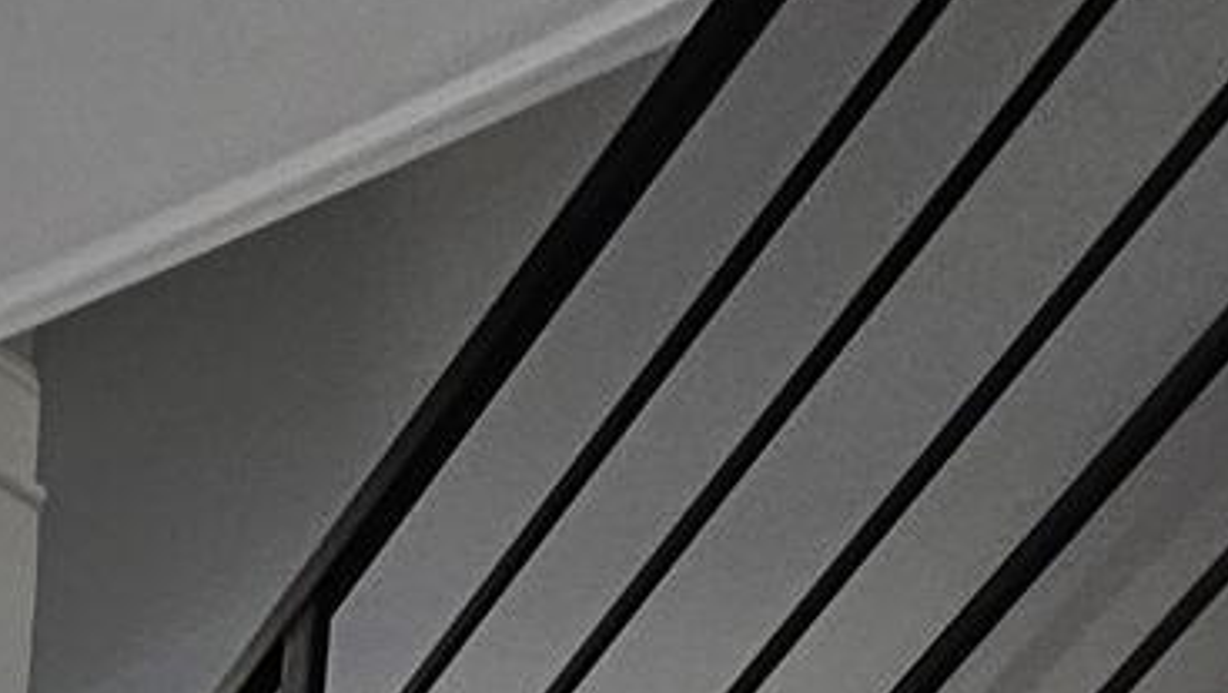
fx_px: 2574
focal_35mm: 79
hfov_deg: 20.5
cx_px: -873
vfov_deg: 10.1
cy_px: 2226
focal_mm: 2.2
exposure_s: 1/60
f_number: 2.2
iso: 125
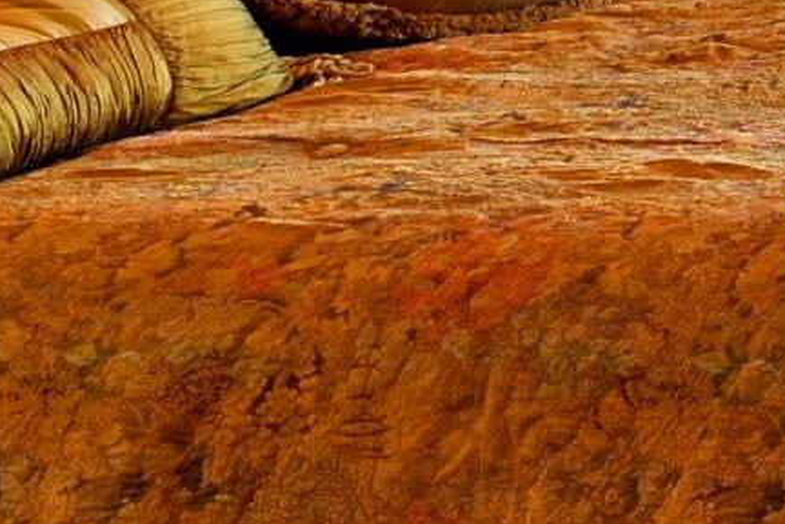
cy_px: -739
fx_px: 2420
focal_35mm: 111
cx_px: 2400
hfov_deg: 11.0
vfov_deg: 10.6
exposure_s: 1/5
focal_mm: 16
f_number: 9
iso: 100
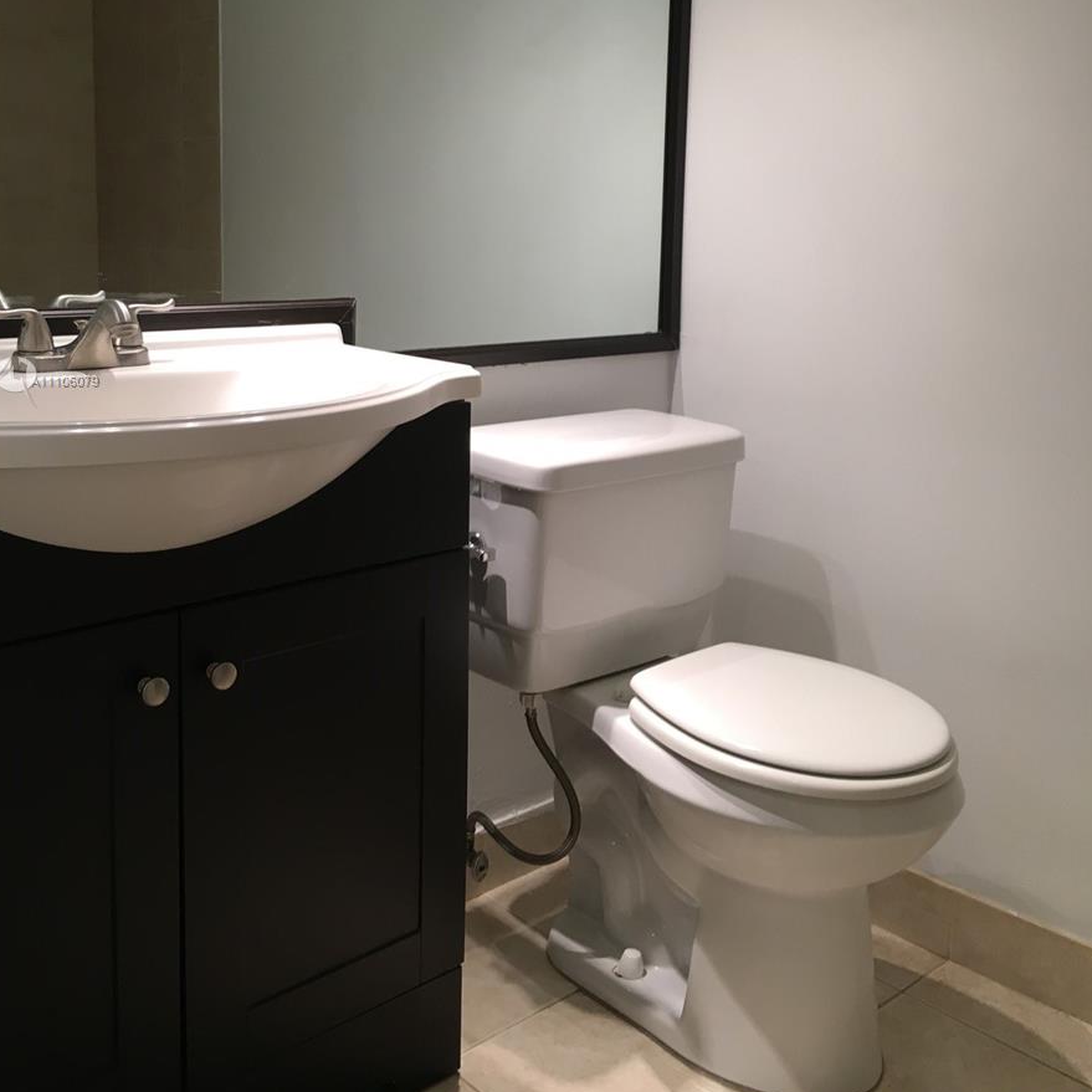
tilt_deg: -7.3
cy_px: 381
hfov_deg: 47.2
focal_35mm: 35
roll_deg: -1.3
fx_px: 1249
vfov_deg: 46.6
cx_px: 547
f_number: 2.2
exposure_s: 1/30
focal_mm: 4.15
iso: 50
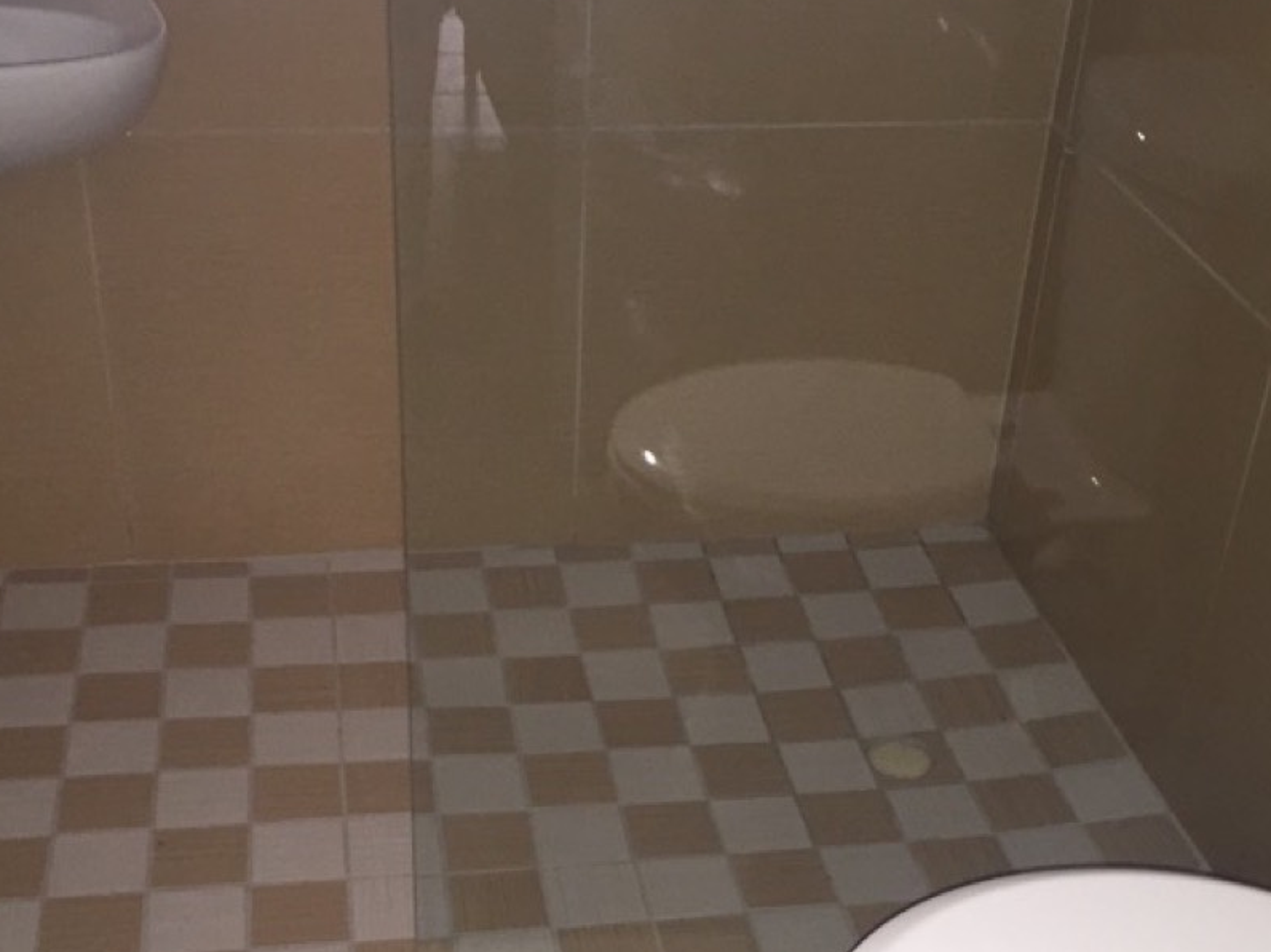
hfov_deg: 37.5
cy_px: 660
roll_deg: -3.1
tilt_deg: -33.4
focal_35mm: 51
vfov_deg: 28.3
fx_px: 1871
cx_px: 637
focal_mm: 4.15
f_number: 2.2
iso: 160
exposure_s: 1/16
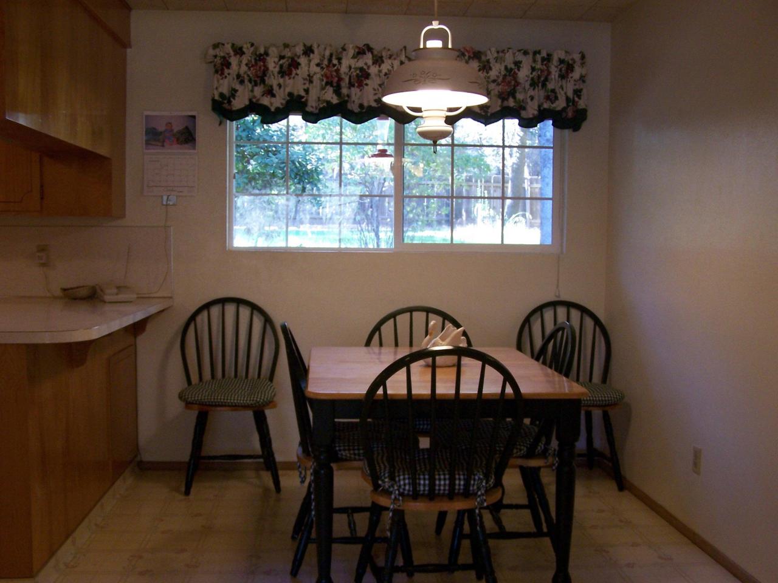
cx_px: 389
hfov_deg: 49.0
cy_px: 292
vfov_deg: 37.7
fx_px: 854
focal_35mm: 38
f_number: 2.8
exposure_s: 1/20
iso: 140
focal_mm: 6.3
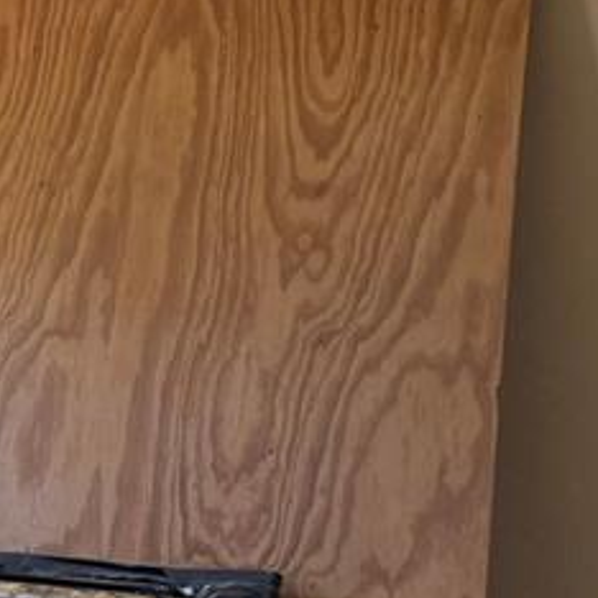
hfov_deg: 16.7
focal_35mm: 93
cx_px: -335
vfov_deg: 18.6
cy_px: 381
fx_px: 1818
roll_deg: -0.1
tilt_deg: -2.7
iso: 200
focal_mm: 6.76
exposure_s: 1/86
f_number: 1.78
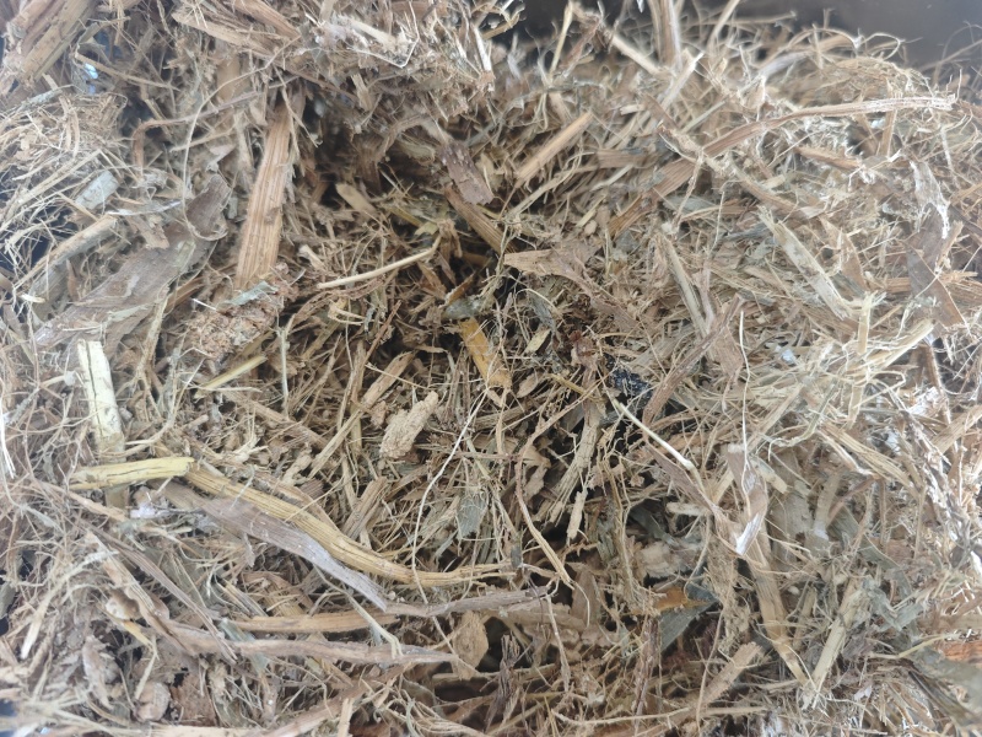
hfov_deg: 73.9
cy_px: 368
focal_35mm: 23
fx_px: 652
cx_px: 491
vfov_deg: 58.9
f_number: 1.6
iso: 640
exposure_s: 1/43.8
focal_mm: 6.55
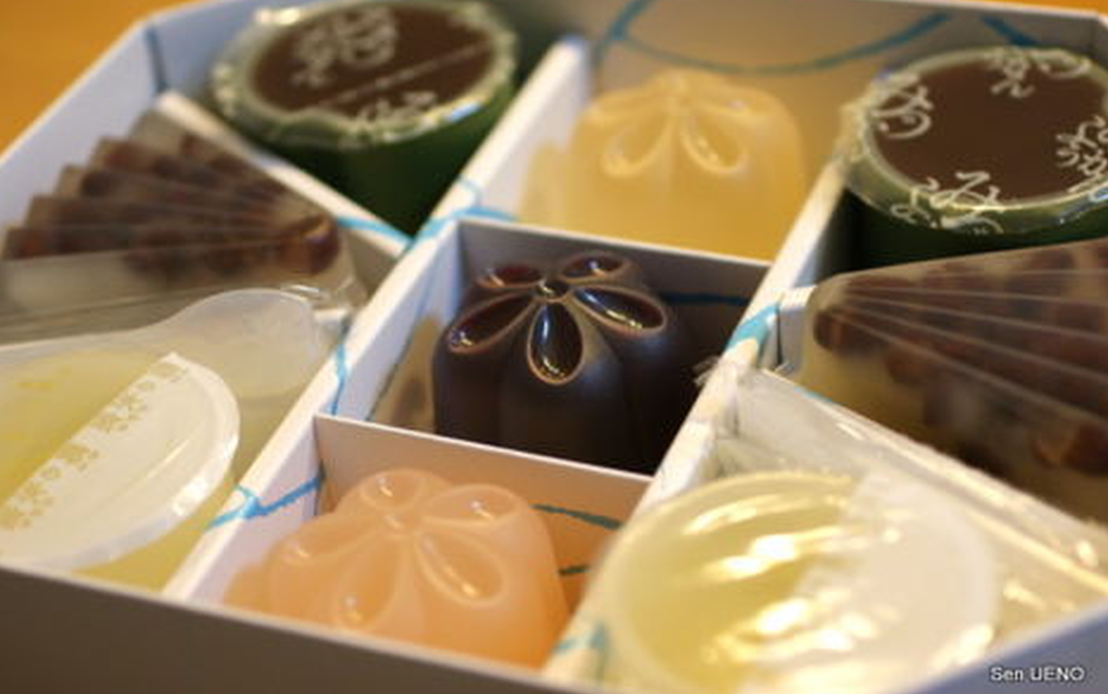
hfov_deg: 26.8
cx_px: 554
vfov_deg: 17.0
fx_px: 2327
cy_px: 336
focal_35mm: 77
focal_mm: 50
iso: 400
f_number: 2.8
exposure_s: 1/80
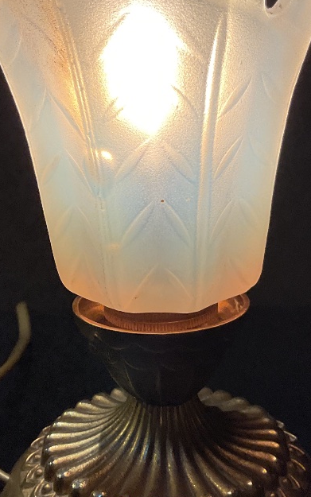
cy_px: 230
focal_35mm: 59
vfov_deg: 34.5
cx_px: 138
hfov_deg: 22.0
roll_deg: +1.2
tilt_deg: -14.7
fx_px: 800
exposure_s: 1/100
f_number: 1.8
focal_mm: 3
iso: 25
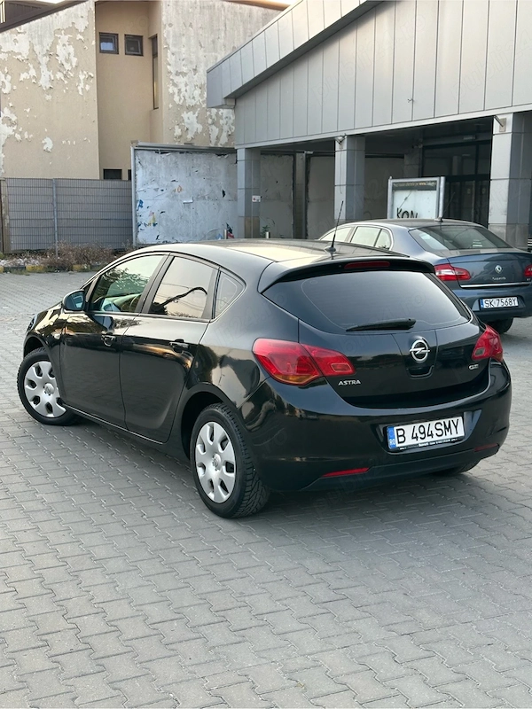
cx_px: 266
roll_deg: -0.7
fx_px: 984
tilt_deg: -8.3
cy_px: 354
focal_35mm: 48
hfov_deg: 30.3
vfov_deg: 39.7
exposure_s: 1/264
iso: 64
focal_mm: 6.86
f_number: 1.78
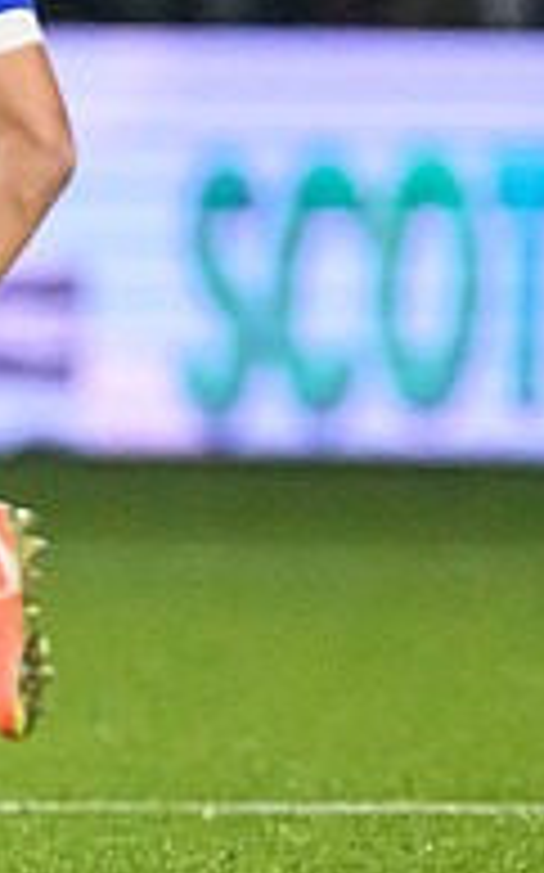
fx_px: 57681
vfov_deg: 0.9
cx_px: -725
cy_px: 609
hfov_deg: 0.5
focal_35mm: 2428
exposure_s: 1/1600
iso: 6400
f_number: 3.2
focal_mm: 400
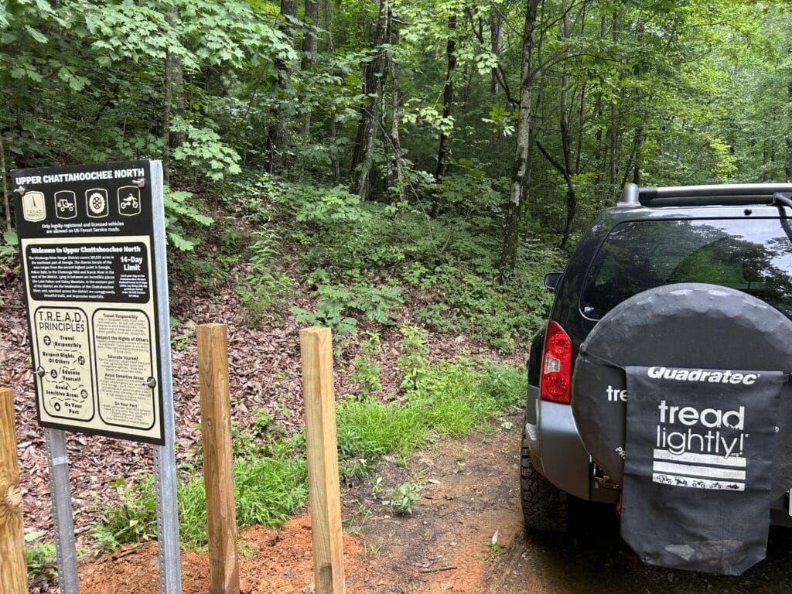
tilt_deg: -5.2
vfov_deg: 53.1
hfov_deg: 67.3
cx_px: 396
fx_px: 595
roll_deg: +4.0
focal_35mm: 26
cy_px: 297
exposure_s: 1/121
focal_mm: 5.7
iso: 50
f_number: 1.5
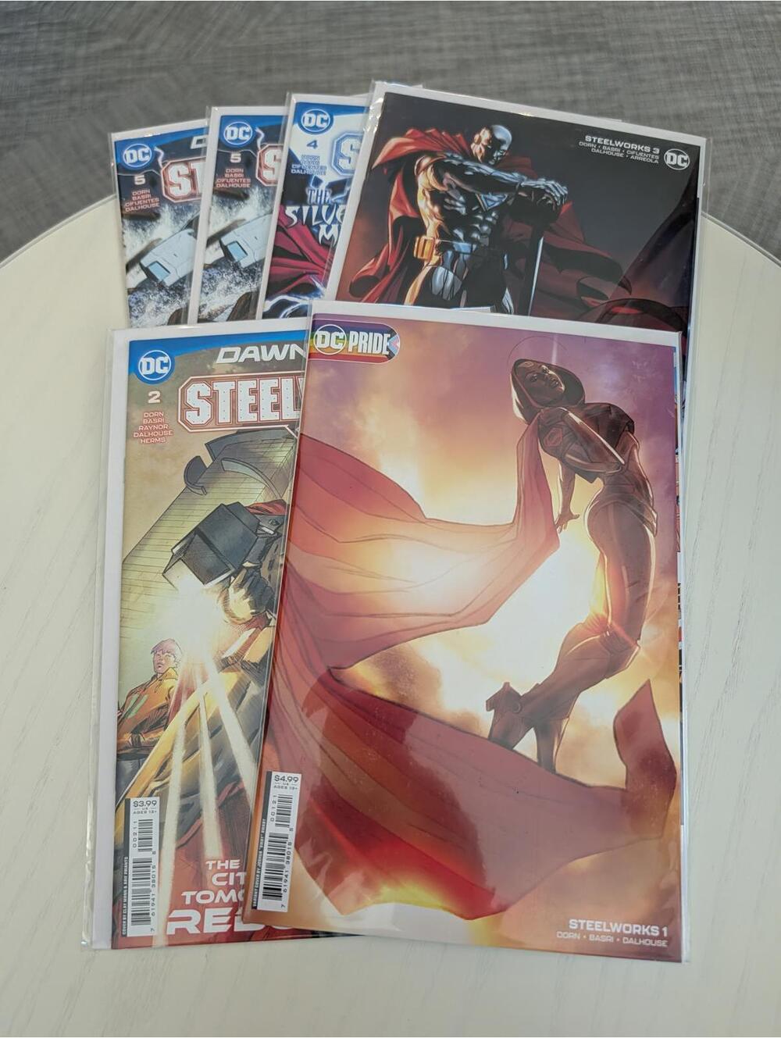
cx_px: 390
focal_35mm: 24
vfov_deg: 71.5
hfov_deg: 56.9
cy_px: 519
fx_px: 720
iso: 427
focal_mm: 6.9
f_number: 1.68
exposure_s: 1/172
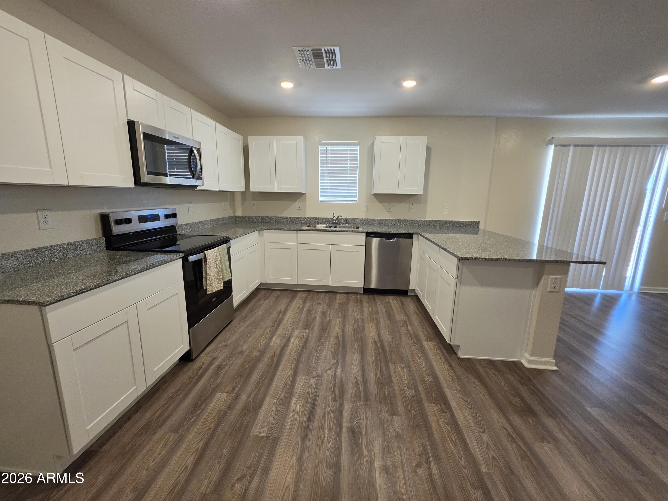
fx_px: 251
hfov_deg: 106.2
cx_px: 334
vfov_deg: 89.9
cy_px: 250
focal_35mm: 13
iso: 200
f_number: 1.9
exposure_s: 1/120
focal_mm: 2.2
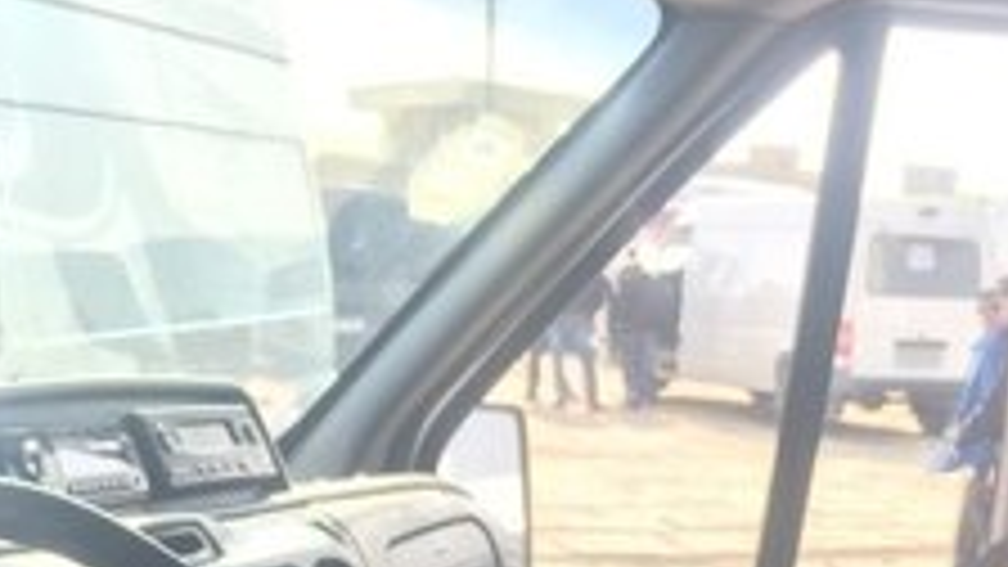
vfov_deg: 14.7
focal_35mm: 70
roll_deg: -4.1
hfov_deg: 29.8
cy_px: 1071
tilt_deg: -23.4
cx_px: 711
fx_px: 1871
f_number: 2.2
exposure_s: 1/304
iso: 32
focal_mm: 4.15
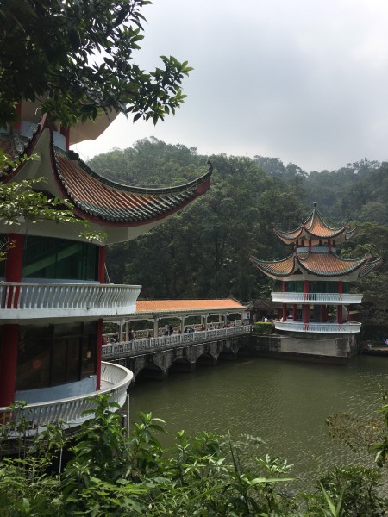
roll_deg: -1.2
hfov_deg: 48.2
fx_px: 433
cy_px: 258
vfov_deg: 61.7
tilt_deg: +6.9
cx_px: 194
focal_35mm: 29
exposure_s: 1/2198
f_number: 2.2
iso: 25
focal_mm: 4.15
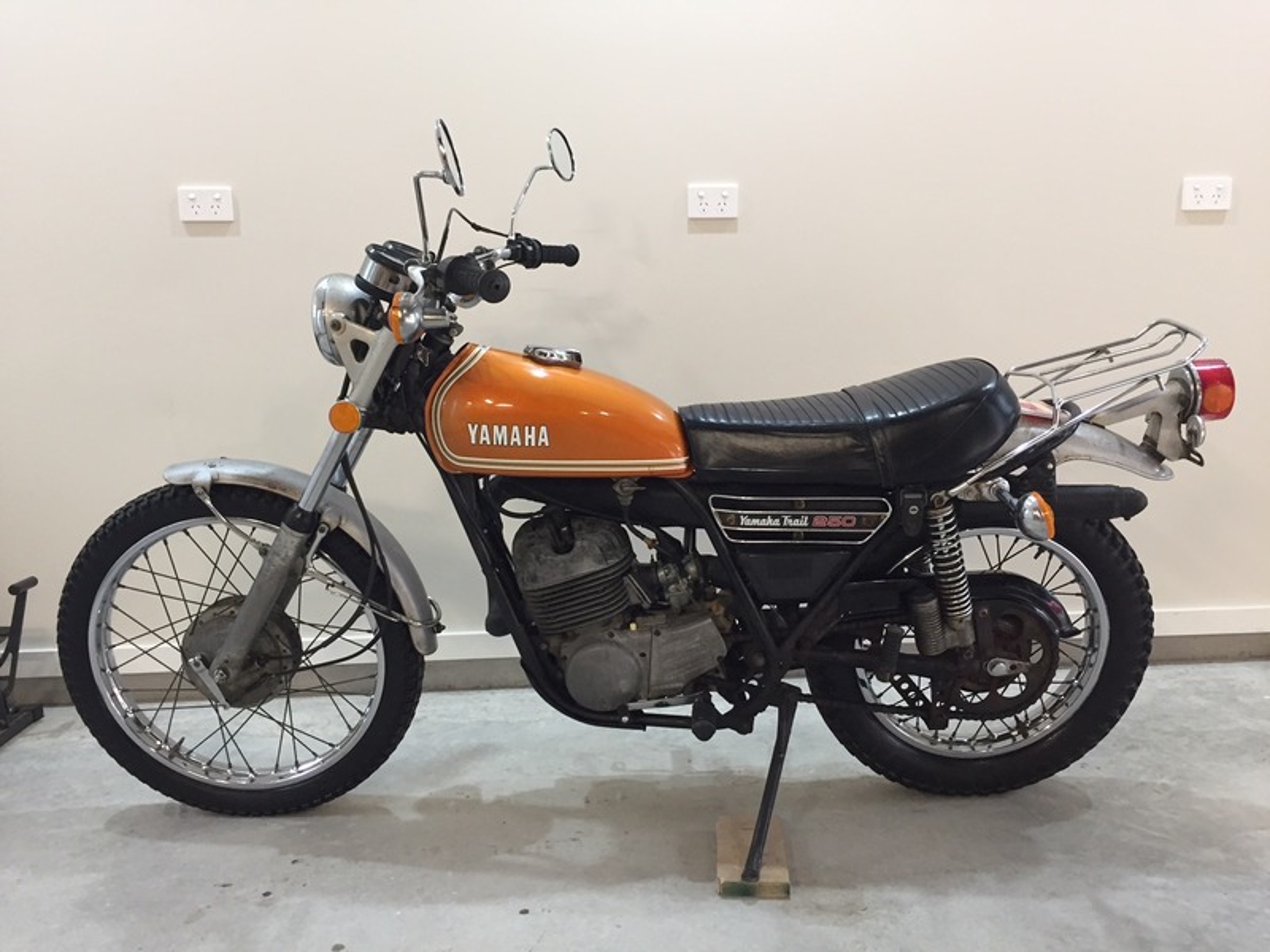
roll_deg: -0.1
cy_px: 476
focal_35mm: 29
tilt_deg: -9.8
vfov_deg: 48.2
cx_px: 635
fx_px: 1064
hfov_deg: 61.7
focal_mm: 4.15
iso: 160
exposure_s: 1/33
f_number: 2.2
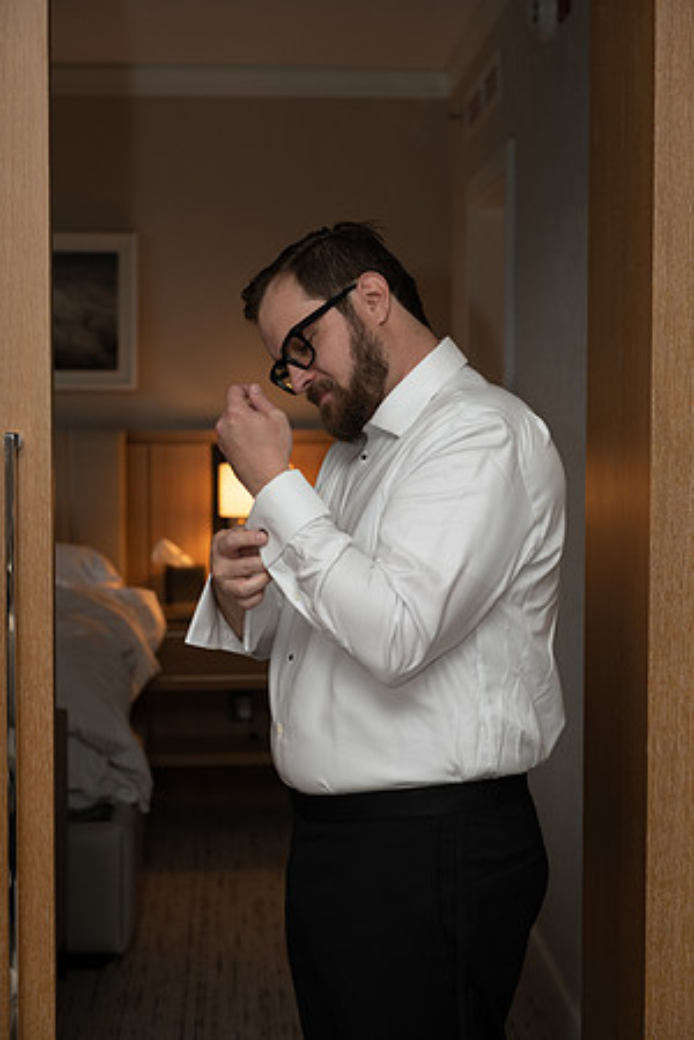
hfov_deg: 19.5
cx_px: 347
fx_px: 2024
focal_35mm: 70
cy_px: 520
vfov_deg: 28.8
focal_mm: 70
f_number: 4
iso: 800
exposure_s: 1/200
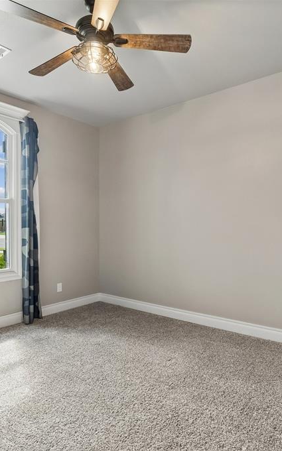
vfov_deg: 77.2
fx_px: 283
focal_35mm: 23
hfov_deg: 53.0
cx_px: 136
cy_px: 226
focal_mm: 10
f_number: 6.3
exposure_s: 1/80
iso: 200
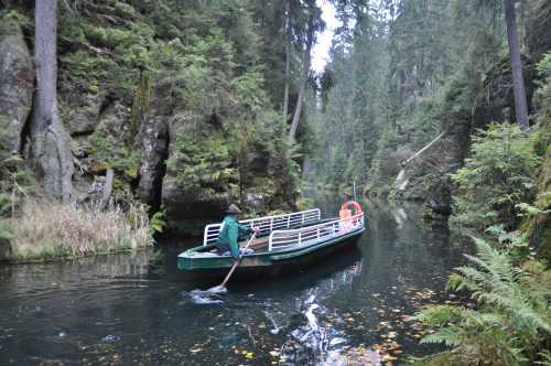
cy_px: 183
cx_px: 276
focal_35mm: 27
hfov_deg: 67.4
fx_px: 413
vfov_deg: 47.8
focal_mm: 18
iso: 450
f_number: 4
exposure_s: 1/60
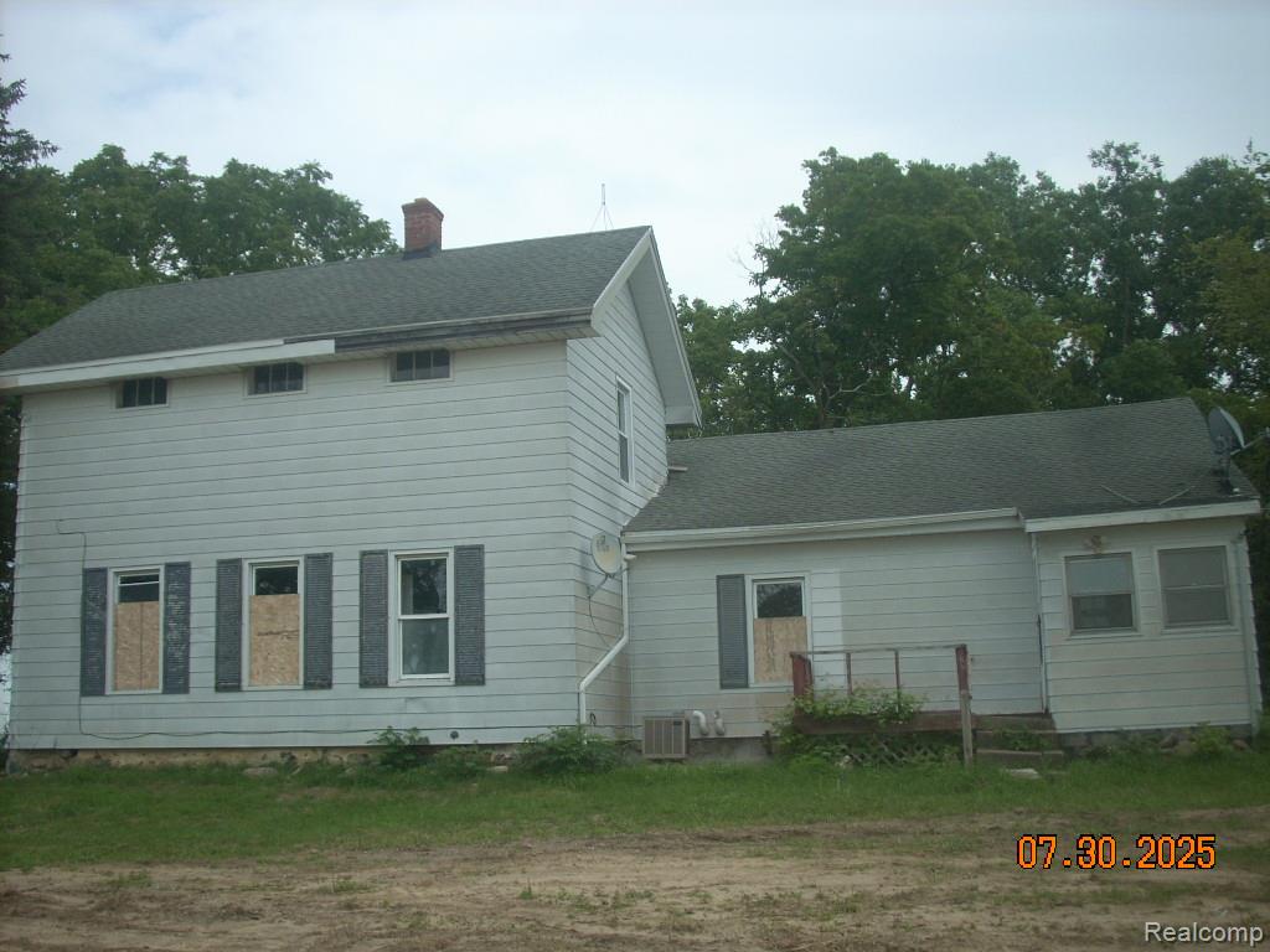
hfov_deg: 50.1
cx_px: 635
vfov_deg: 38.7
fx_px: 1357
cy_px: 476
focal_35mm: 37
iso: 64
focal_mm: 6.2
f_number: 5.6
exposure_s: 1/239
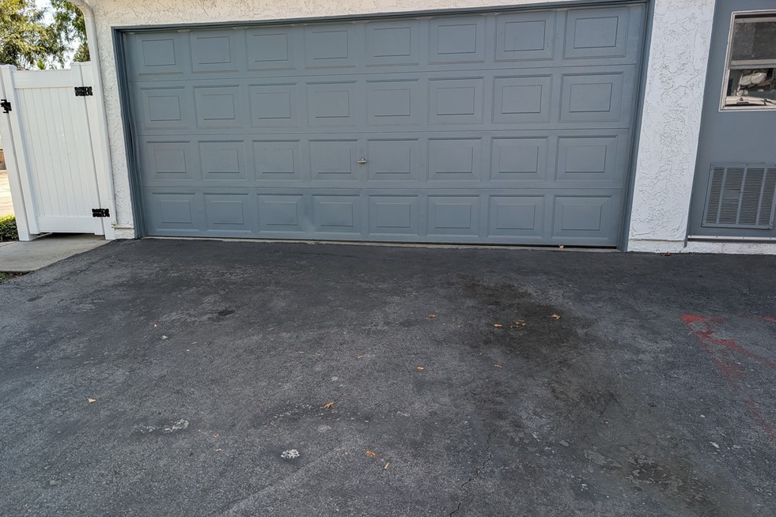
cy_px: 265
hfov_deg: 69.4
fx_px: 560
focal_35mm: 26
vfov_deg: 49.5
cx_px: 376
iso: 18
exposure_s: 1/260
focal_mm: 6.9
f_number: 1.68
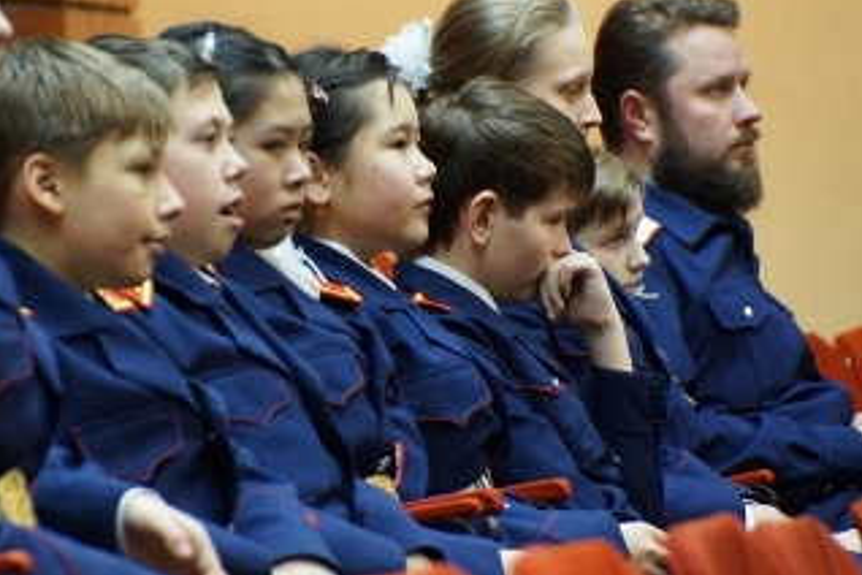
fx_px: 9098
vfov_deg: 3.6
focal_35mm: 380
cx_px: 298
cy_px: 264
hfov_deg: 5.4
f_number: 6.3
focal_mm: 180
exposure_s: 1/15
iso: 2000
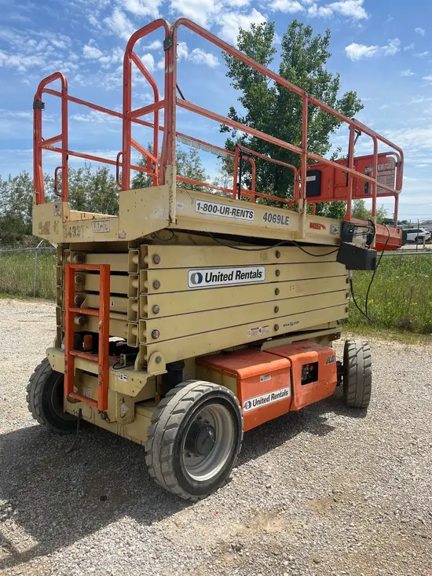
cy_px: 288
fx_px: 433
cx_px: 216
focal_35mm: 26
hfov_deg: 53.1
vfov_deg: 67.3
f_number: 1.6
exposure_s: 1/4149
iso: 50
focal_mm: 5.1
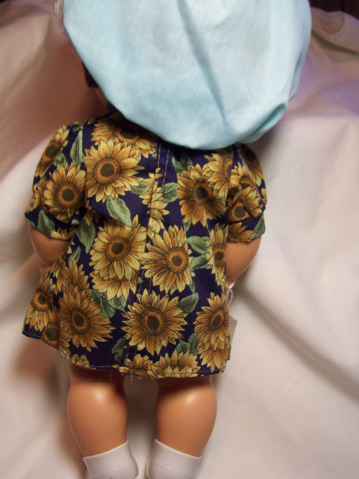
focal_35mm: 37
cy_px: 240
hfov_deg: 38.7
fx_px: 512
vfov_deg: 50.1
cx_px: 180
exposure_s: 1/30
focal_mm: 5.6
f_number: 2.8
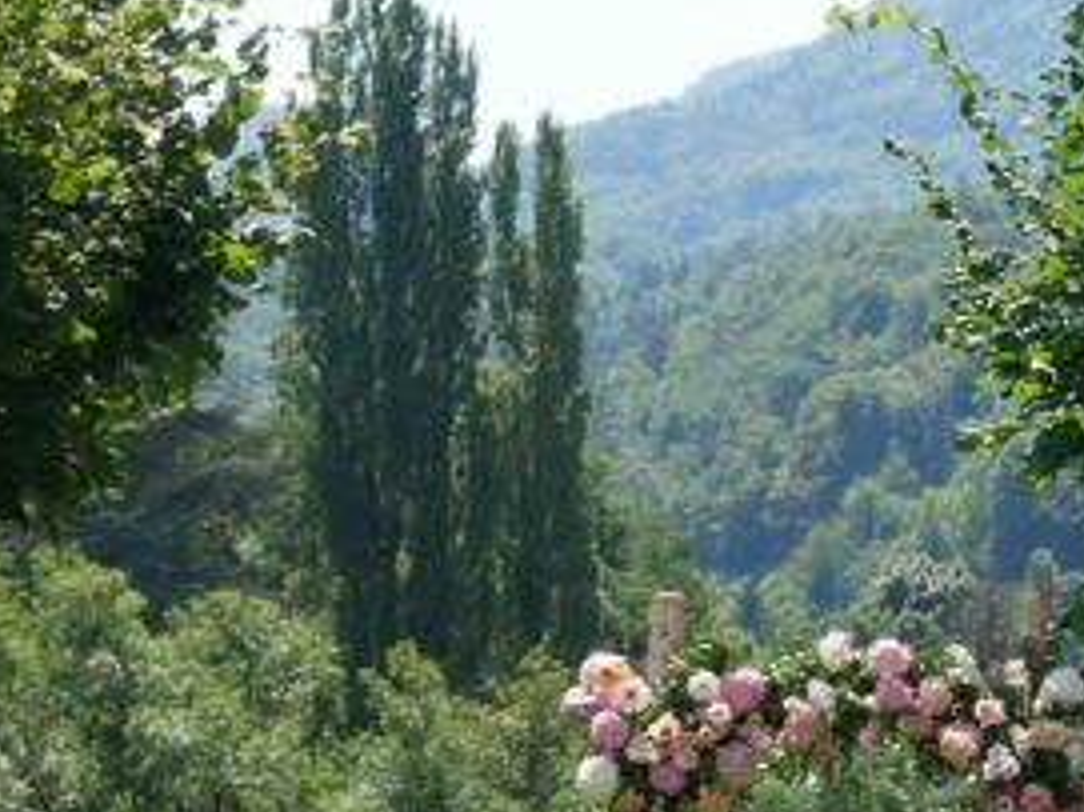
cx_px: 876
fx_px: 5916
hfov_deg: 10.4
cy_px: 922
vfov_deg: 7.8
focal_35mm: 189
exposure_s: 1/250
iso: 200
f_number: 8
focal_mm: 25
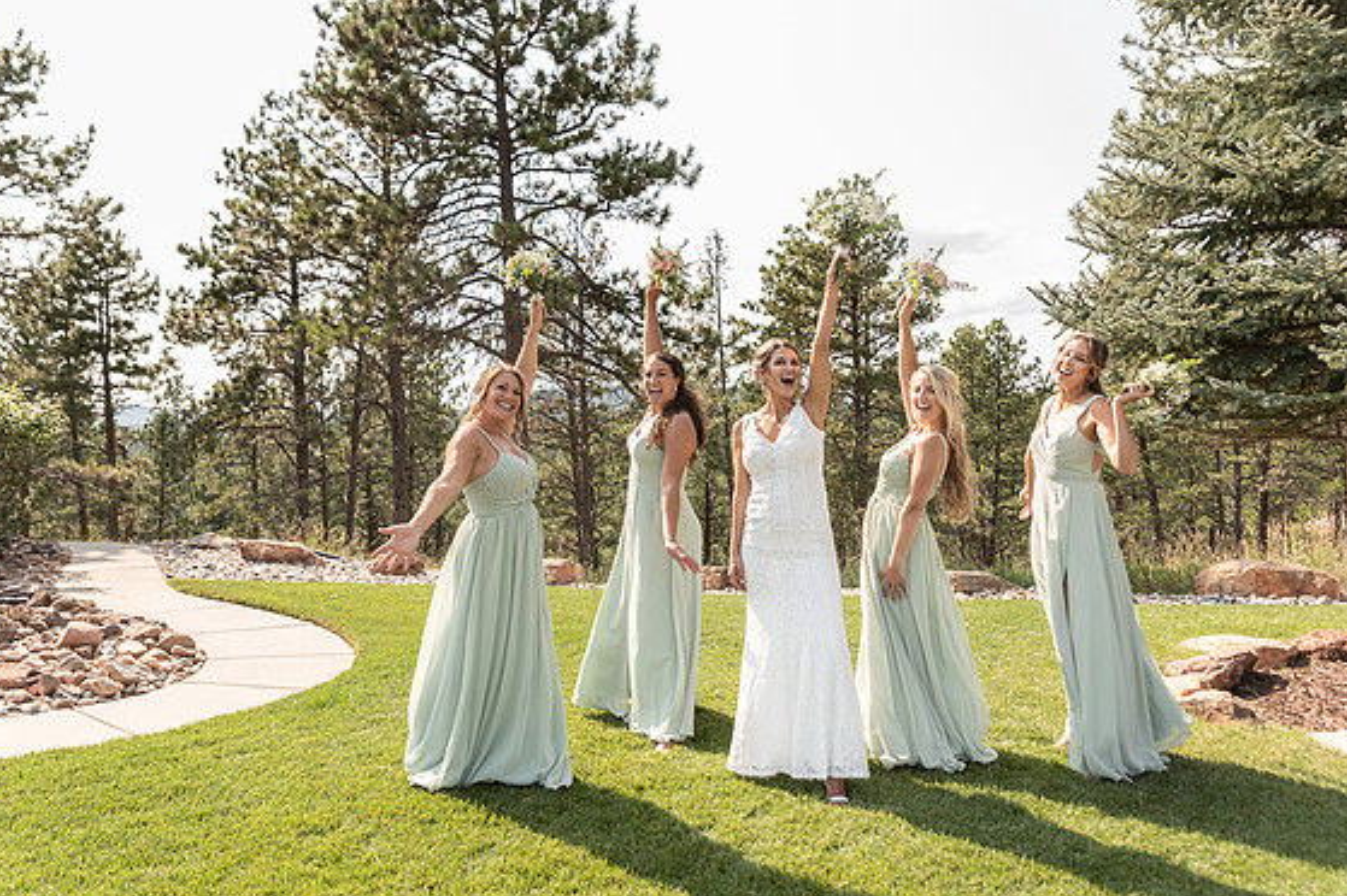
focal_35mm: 27
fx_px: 1010
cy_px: 459
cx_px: 667
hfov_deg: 67.4
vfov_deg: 47.9
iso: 80
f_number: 4.5
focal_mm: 26
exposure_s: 1/160
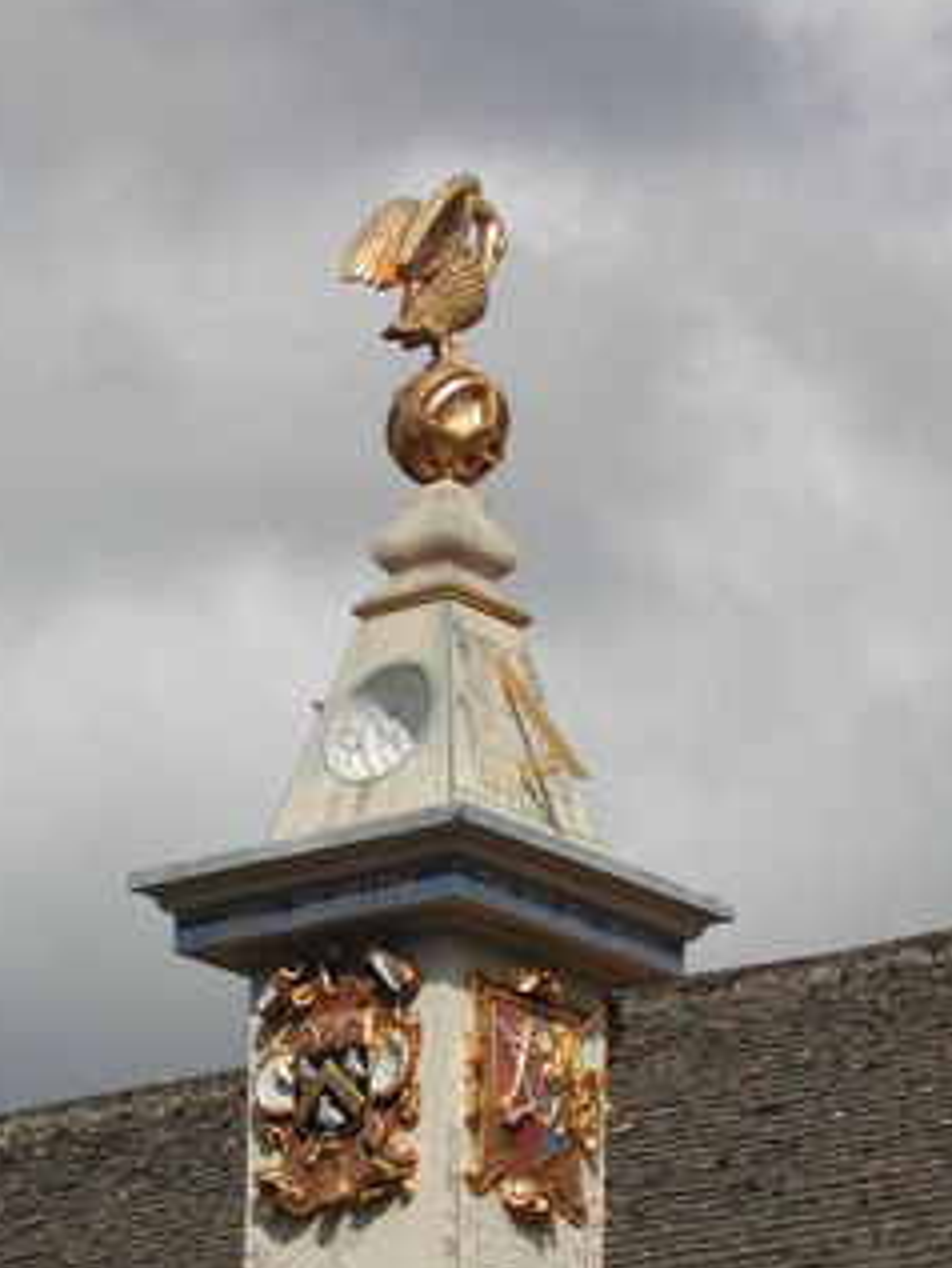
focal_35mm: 176
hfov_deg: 8.4
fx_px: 6449
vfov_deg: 11.2
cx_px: 452
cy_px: 892
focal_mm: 24
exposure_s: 1/189
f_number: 13.4
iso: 100
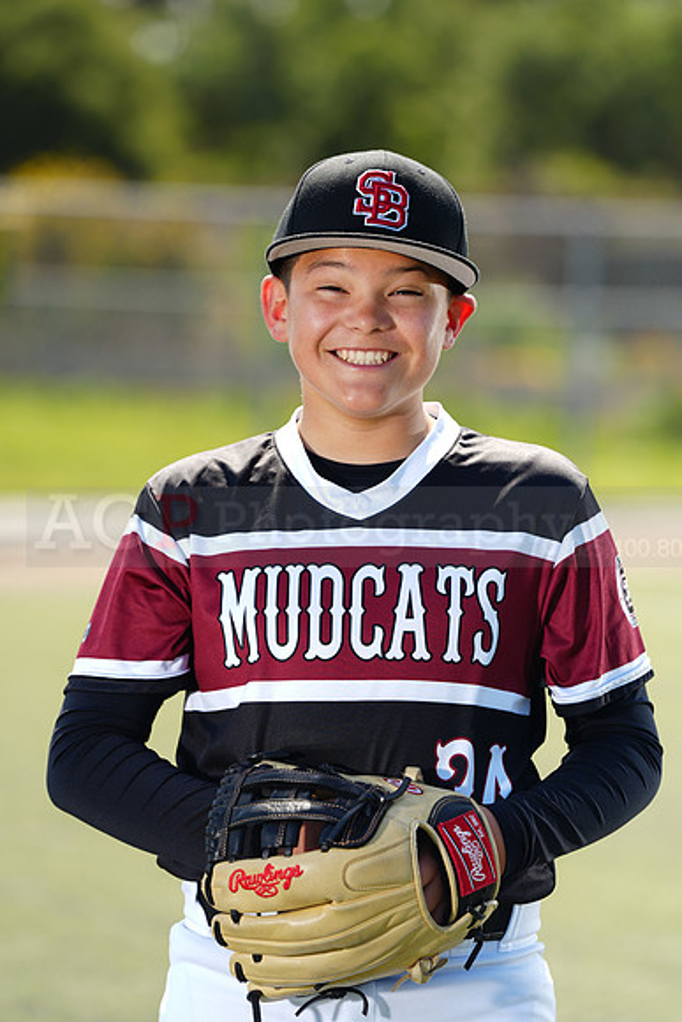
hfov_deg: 6.9
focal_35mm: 200
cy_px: 511
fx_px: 5680
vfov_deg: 10.3
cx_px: 341
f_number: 4.5
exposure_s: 1/250
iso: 64
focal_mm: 200
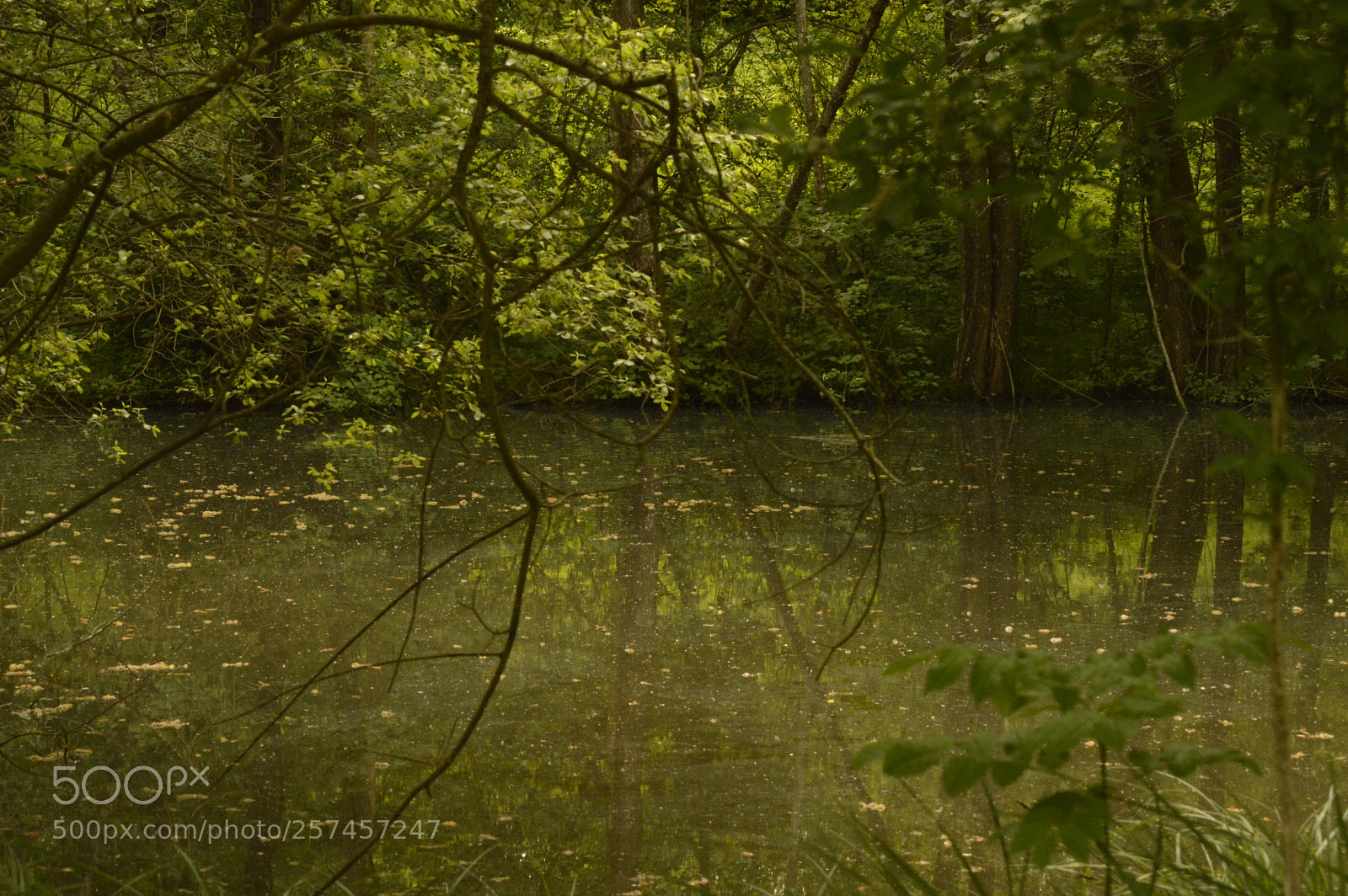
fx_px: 3928
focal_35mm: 105
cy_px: 448
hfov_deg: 19.5
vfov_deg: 13.0
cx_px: 674
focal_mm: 70
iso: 1600
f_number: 14
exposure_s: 1/320
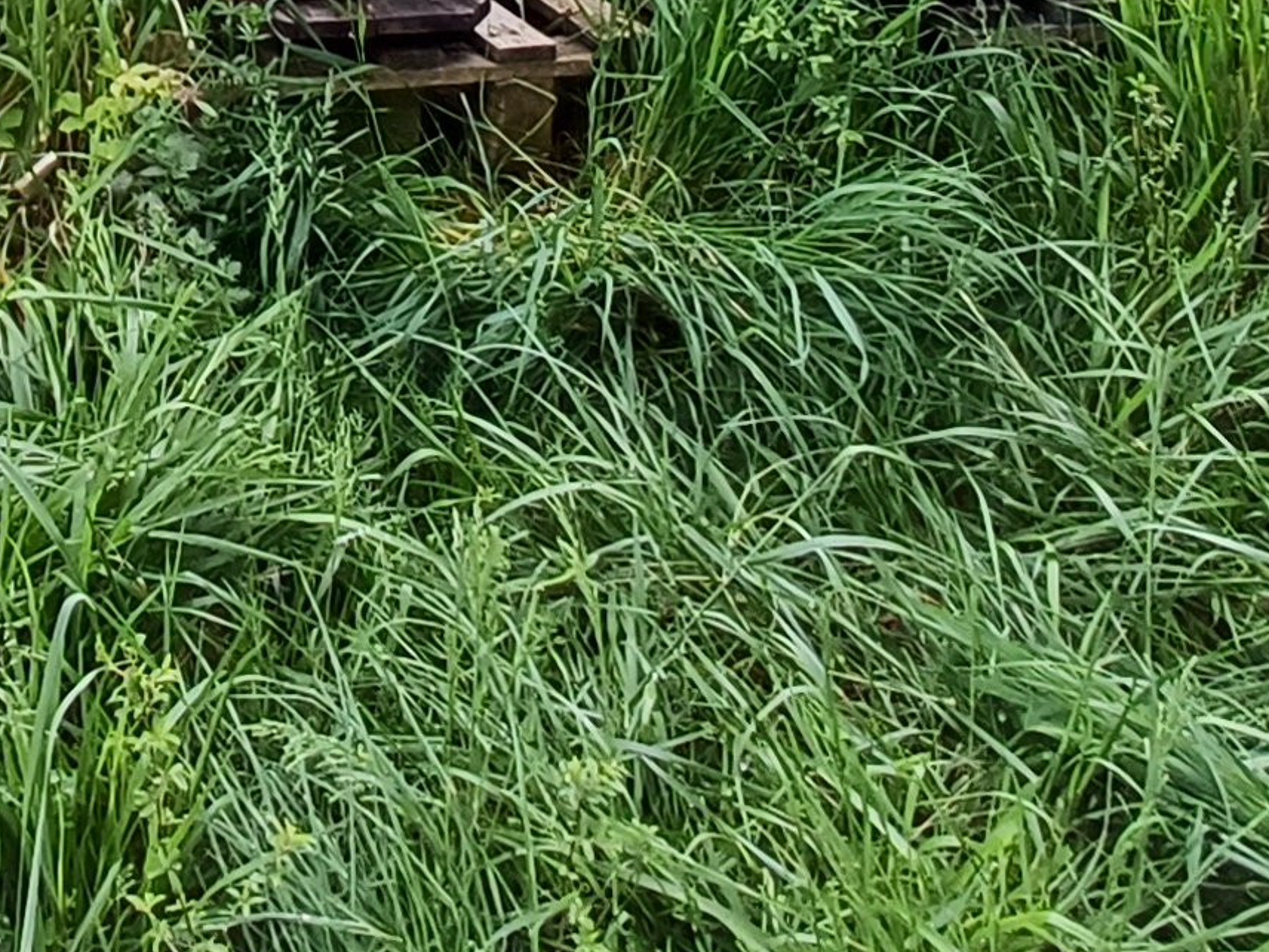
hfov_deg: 28.0
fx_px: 2236
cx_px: -230
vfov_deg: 19.7
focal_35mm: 61
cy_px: -609
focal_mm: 1.64
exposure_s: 1/220
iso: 40
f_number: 2.2
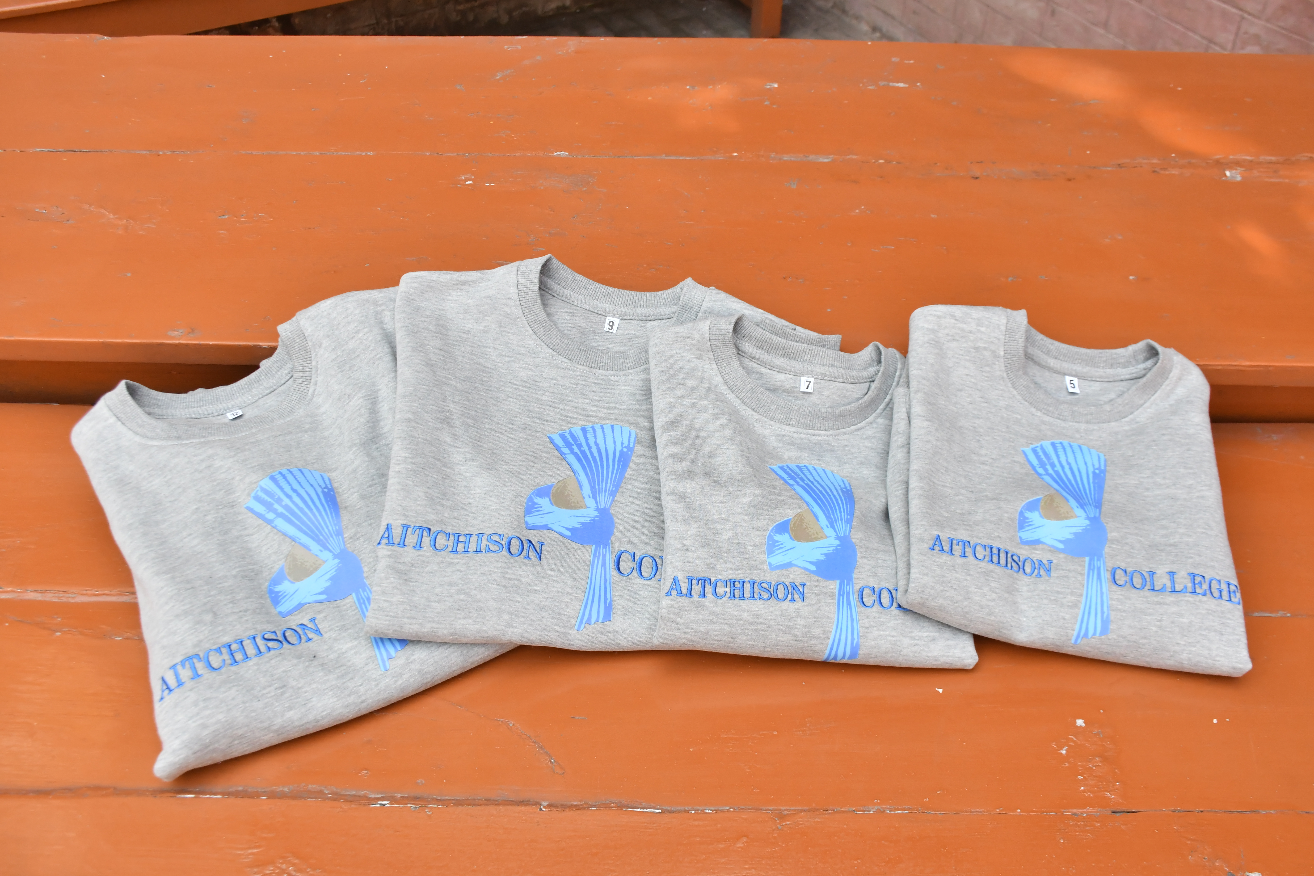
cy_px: 438
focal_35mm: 33
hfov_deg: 57.2
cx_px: 657
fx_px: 1204
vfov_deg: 40.0
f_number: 6.3
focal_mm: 22
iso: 800
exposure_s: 1/500
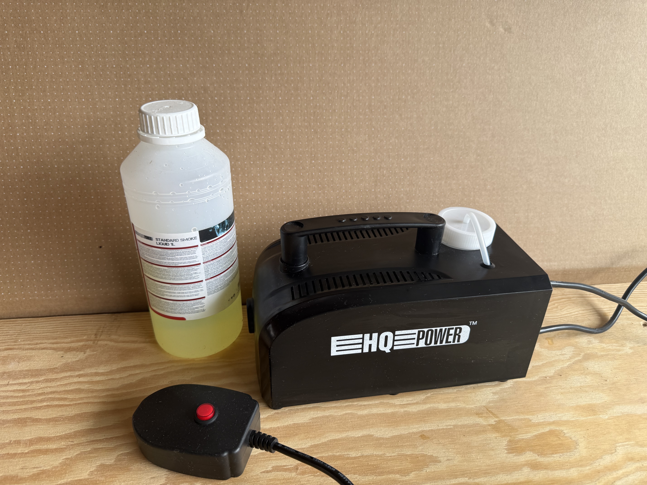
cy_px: 242
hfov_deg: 71.6
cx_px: 324
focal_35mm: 24
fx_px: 449
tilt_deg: -29.7
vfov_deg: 56.8
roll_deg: -1.1
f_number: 1.78
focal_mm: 6.76
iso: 64
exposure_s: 1/121
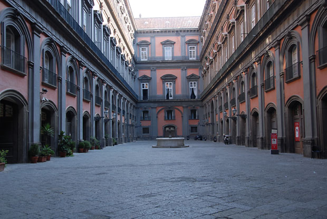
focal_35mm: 36
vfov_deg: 37.0
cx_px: 164
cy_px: 110
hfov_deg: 53.1
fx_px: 327
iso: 100
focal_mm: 24
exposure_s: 1/80
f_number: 3.8
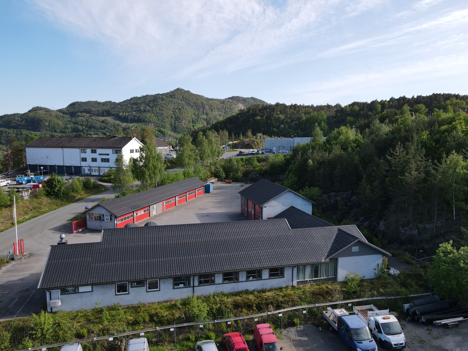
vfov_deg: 56.8
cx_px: 234
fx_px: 324
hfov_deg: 71.6
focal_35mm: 24
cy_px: 176
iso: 100
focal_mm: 4.5
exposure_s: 1/400
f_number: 2.8
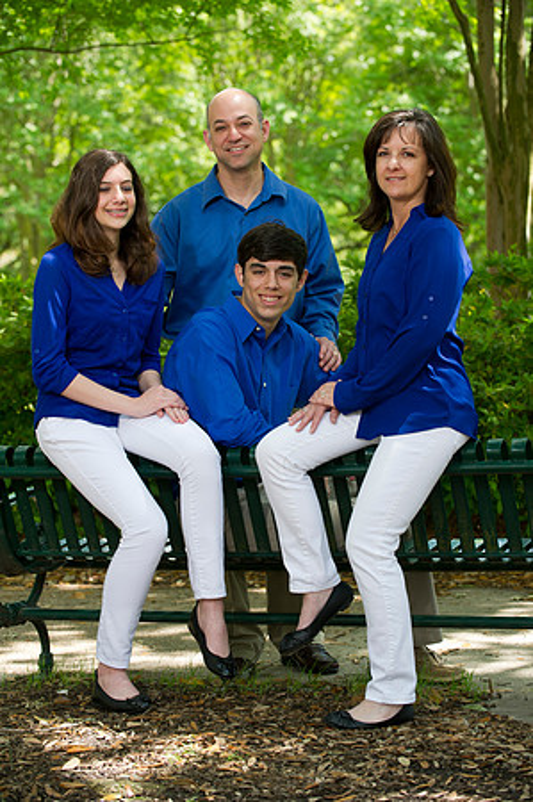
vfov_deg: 21.5
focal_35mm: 95
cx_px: 266
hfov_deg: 14.4
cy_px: 401
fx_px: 2115
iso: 320
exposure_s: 1/200
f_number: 4
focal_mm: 95
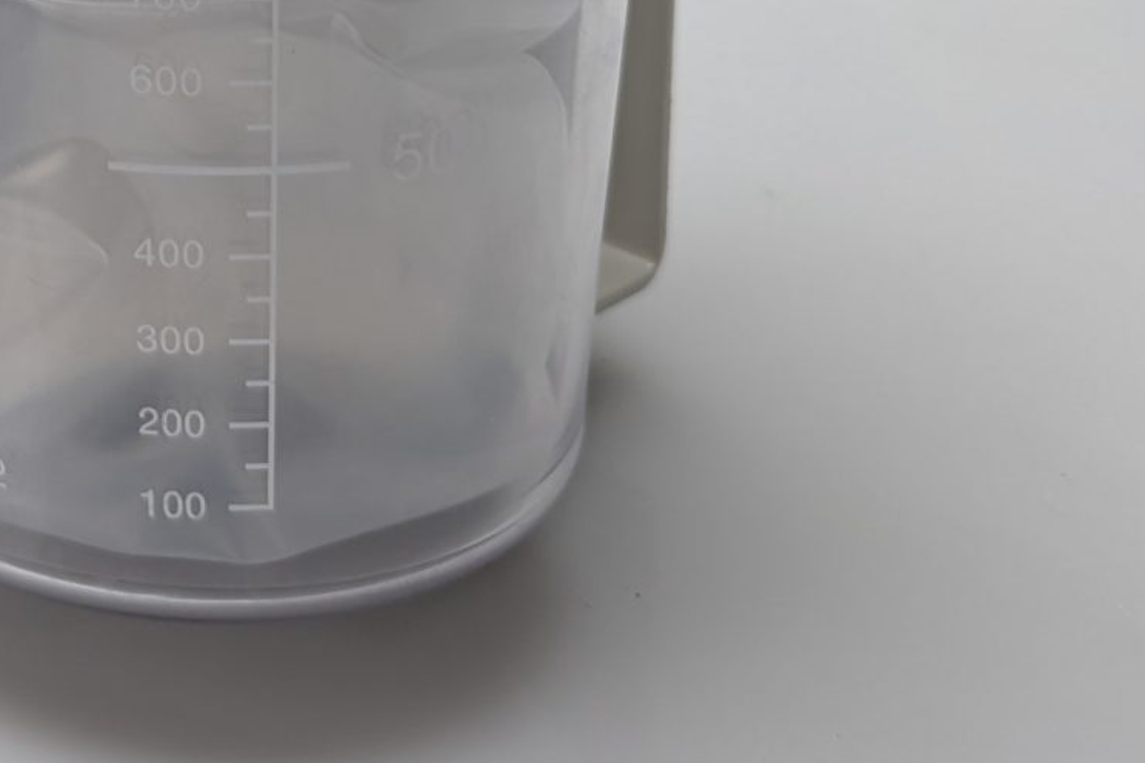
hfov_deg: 21.8
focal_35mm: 86
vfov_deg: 14.2
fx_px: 2735
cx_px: -245
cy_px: -580
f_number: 1.85
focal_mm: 6.81
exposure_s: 1/100
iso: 83
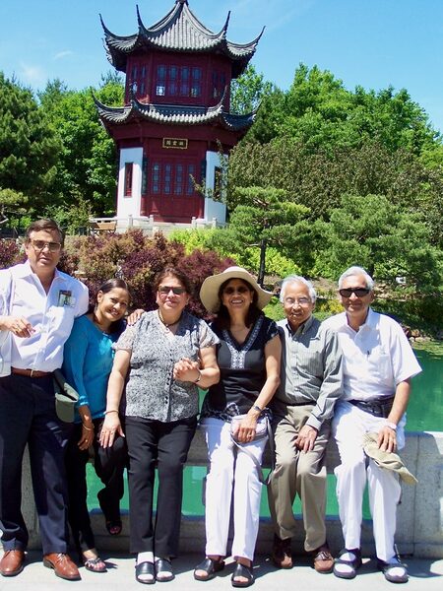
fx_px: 1007
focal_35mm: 59
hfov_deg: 24.8
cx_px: 222
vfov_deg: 32.7
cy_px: 296
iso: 80
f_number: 3.1
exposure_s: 1/750
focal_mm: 9.8
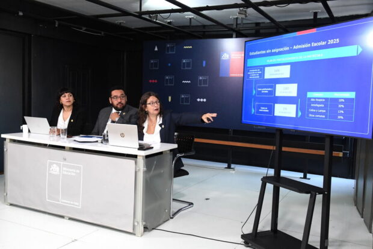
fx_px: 352
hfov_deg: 55.8
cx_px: 186
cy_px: 124
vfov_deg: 38.9
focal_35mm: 34
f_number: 4
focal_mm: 23
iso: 3200
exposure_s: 1/100
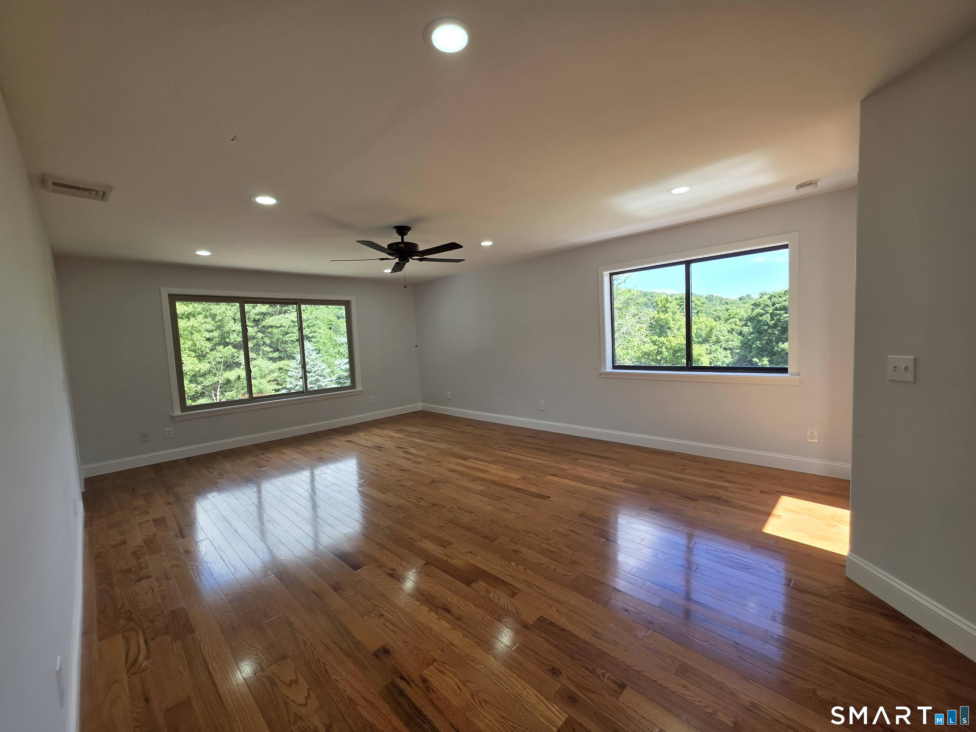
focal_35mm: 13
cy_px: 366
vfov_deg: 89.9
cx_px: 488
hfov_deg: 106.2
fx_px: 367
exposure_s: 1/120
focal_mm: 2.2
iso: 20
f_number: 1.9
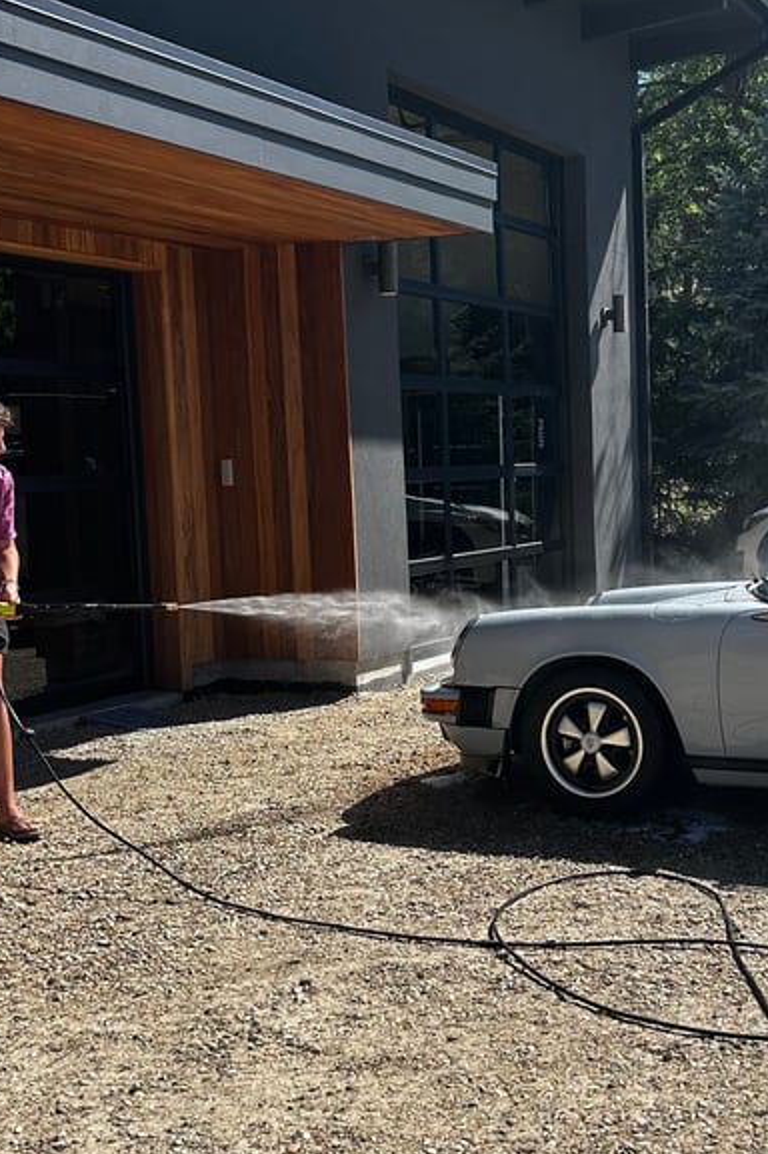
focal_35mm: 48
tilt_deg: -4.9
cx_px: 578
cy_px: 587
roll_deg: +0.0
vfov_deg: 41.1
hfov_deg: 27.6
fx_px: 1538
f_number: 1.5
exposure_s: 1/3165
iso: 50
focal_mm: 5.7
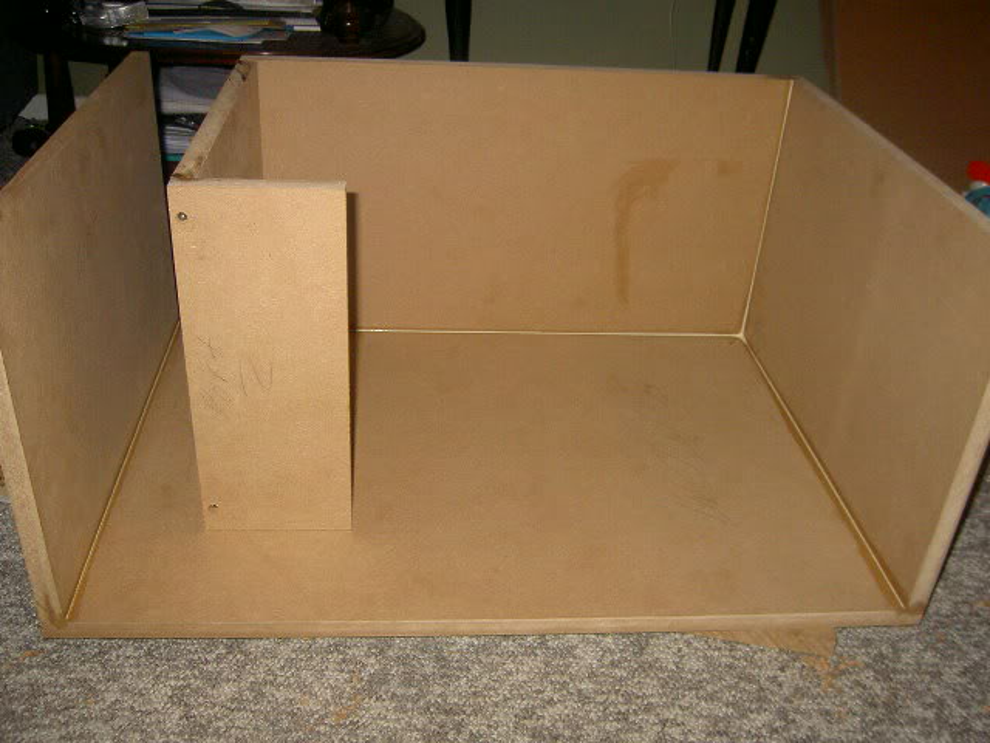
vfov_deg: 41.8
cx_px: 495
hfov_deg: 54.0
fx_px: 972
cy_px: 372
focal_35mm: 34
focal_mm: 5.6
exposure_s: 1/60
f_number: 2.8
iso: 200
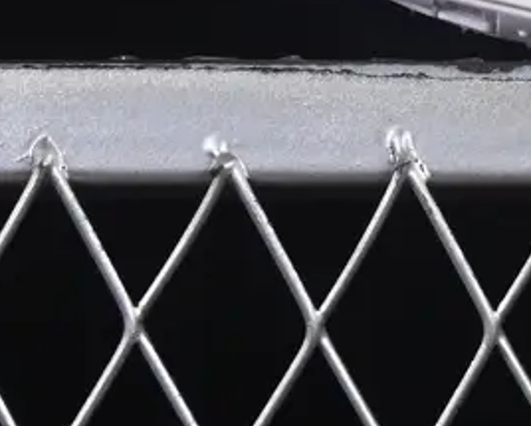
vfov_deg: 3.6
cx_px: 1322
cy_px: -587
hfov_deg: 4.5
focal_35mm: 420
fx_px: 6608
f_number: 8
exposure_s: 1/80
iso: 160
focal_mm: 50
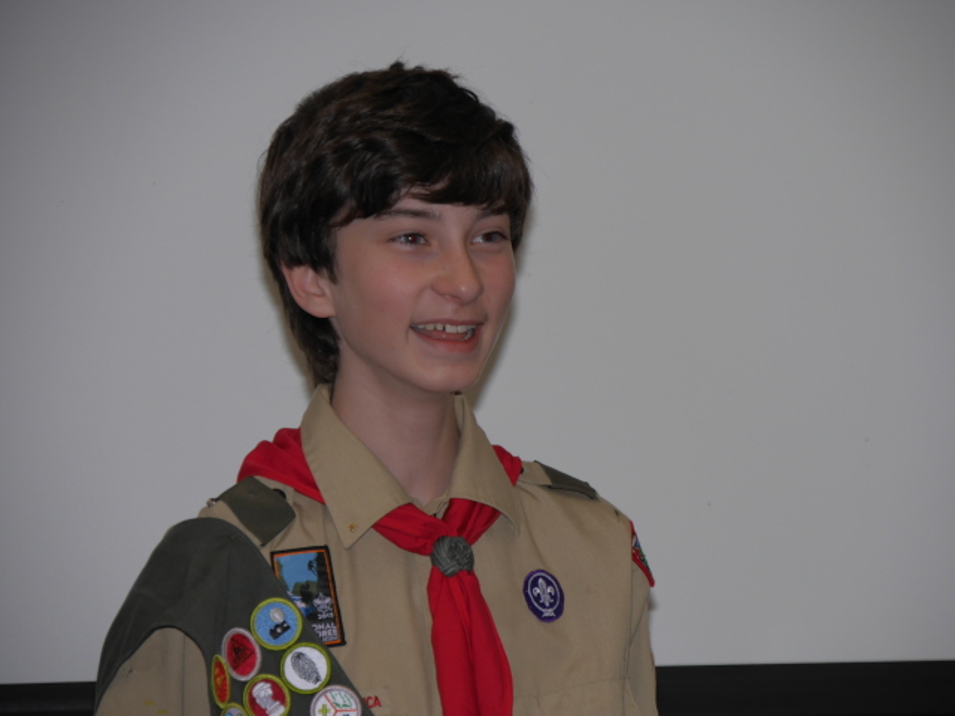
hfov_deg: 10.2
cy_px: 358
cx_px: 478
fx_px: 5352
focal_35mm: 194
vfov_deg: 7.7
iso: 200
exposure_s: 1/125
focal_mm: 97
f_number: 5.4
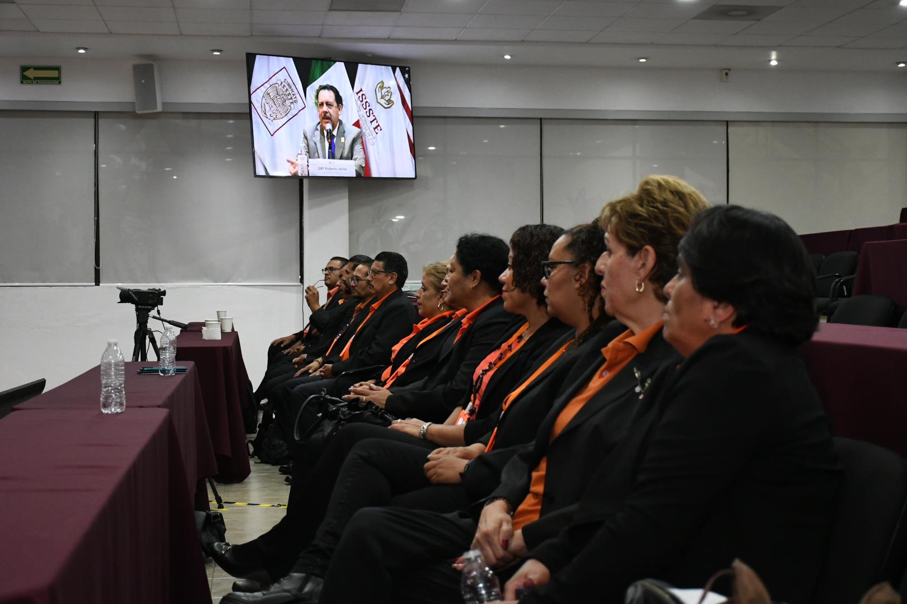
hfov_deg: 38.2
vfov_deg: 26.0
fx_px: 1310
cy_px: 302
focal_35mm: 52
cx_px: 454
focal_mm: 35
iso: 2500
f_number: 4.2
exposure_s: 1/100
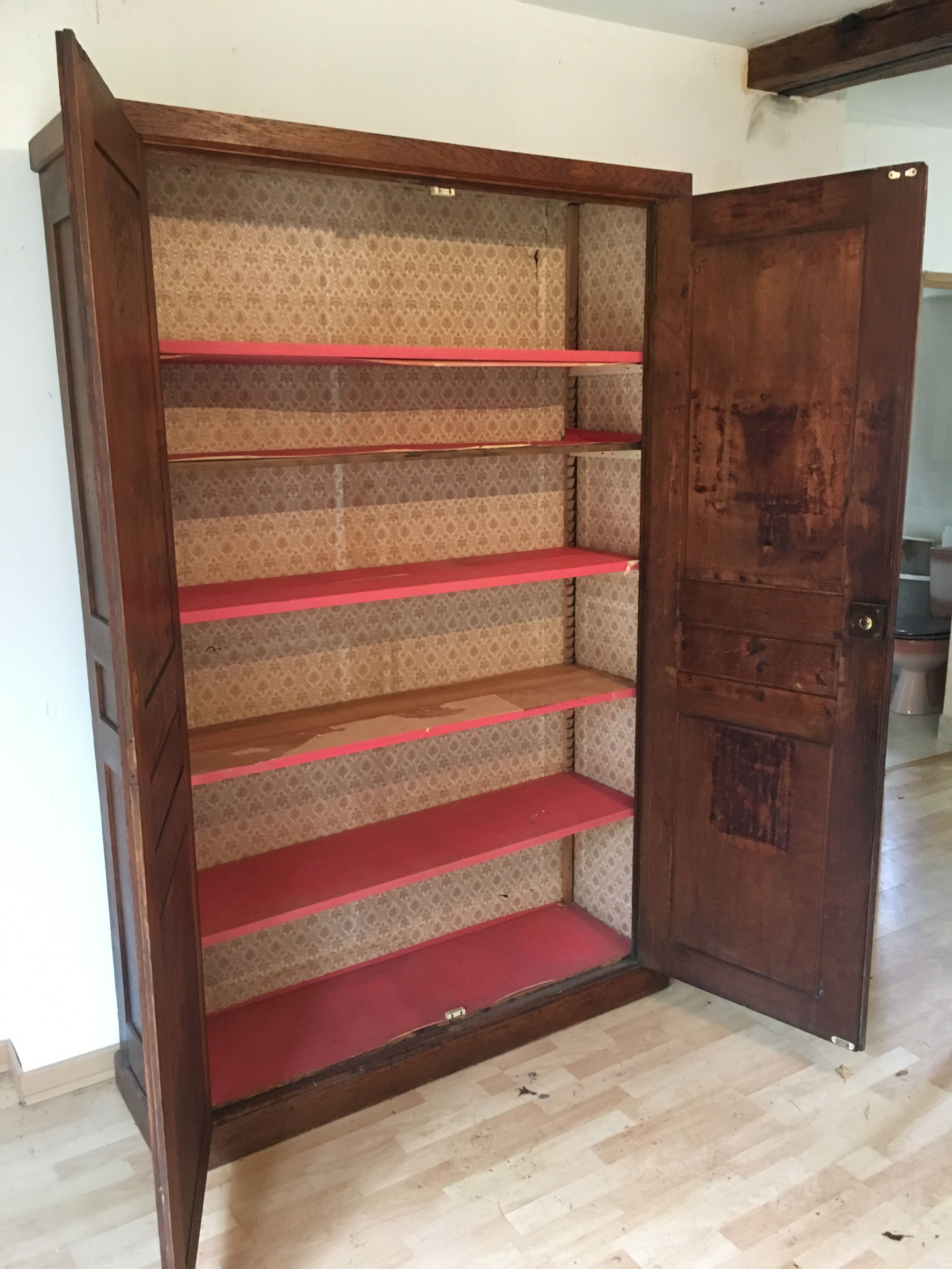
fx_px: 1063
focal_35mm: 29
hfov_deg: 48.2
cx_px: 476
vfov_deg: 61.7
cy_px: 634
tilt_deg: -12.3
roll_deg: +1.4
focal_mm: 4.15
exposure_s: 1/17
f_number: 2.2
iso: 200
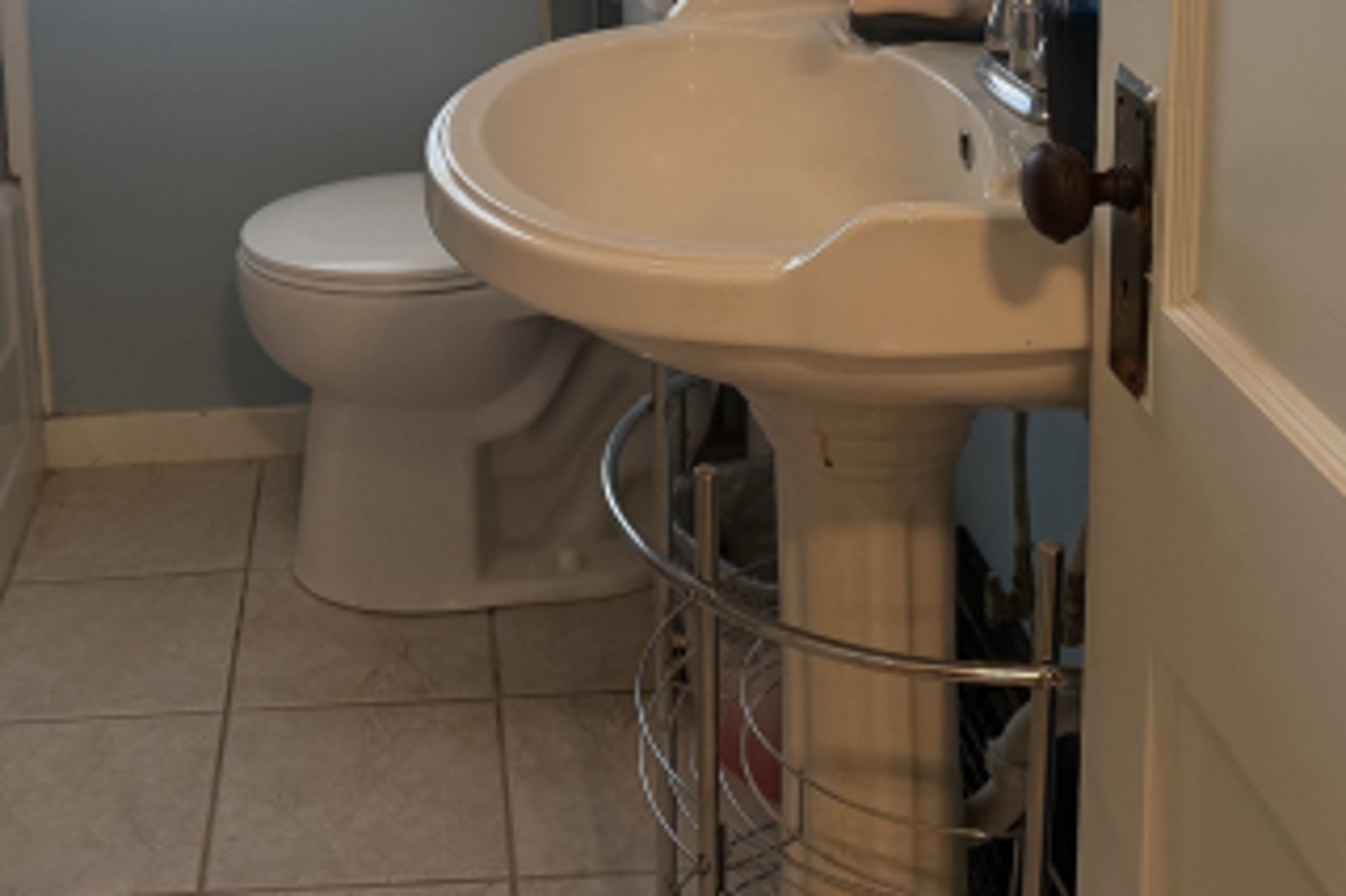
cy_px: -147
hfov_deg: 38.0
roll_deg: +1.5
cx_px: 524
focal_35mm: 52
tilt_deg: -8.9
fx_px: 1943
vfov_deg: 23.9
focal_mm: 6.76
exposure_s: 1/192
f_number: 1.78
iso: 200
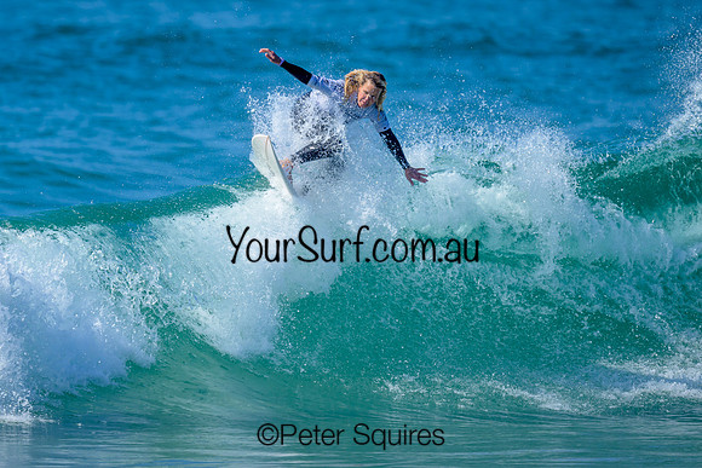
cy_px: 196
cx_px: 220
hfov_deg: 1.9
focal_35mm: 1098
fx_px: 21418
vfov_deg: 1.3
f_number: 6.3
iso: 360
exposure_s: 1/2000
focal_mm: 800
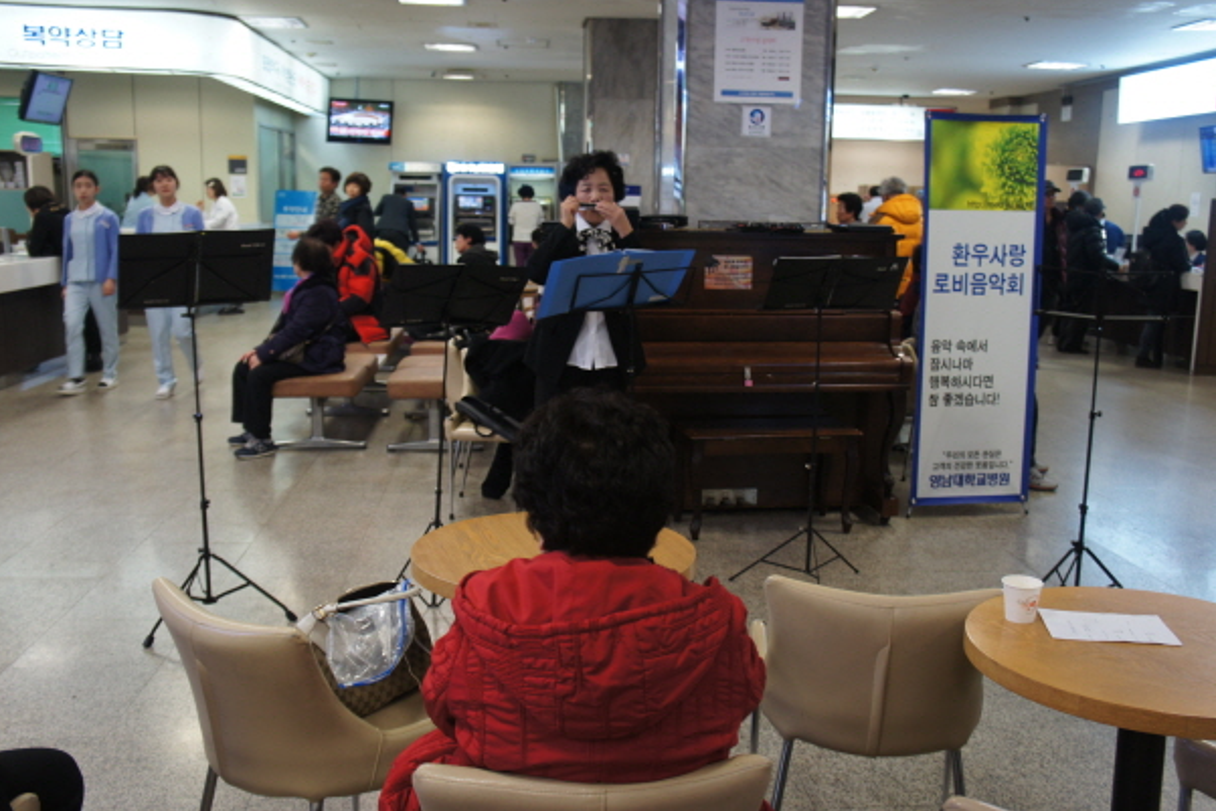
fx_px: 1149
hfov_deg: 55.8
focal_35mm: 34
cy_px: 404
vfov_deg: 38.9
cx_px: 609
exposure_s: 1/30
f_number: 4
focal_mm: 22
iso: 400
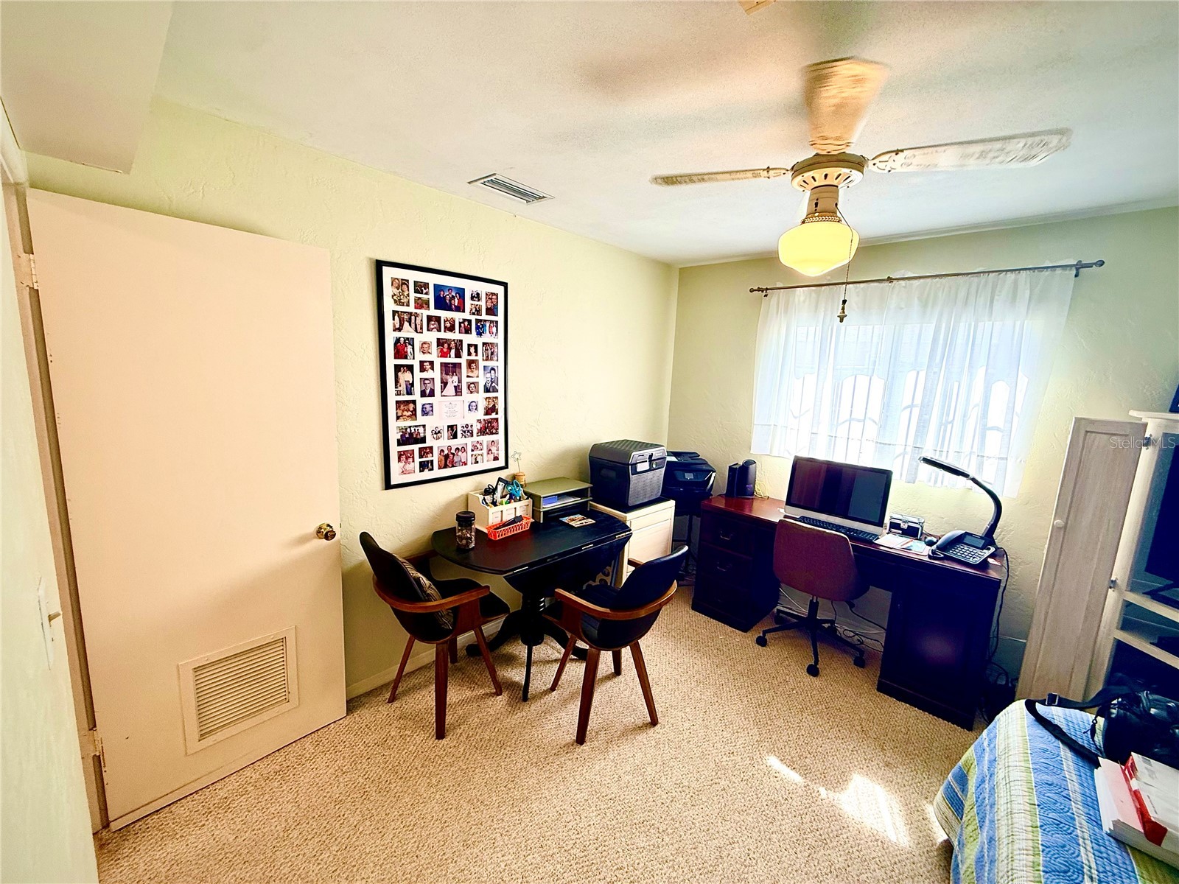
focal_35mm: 14
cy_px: 442
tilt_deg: -8.5
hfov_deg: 102.1
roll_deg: -2.4
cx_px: 590
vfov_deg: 85.7
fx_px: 477
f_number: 2.2
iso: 80
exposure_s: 1/120
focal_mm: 2.22
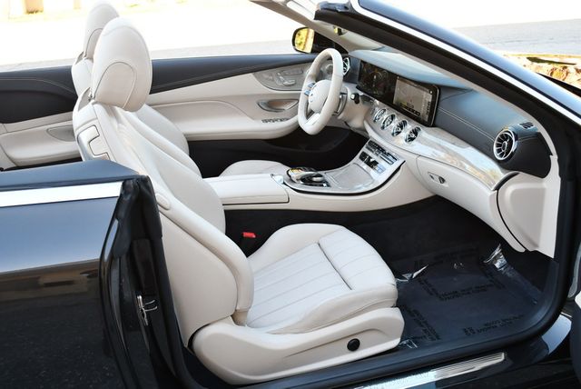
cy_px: 194
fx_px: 582
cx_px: 290
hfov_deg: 53.1
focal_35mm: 36
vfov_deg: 36.9
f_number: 3.5
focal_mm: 18
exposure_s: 1/250
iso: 400
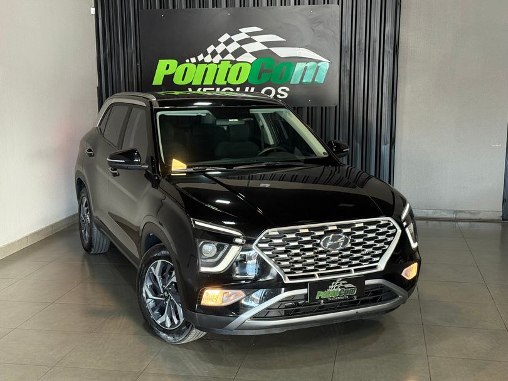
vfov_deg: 30.3
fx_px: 705
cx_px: 254
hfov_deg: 39.6
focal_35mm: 48
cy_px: 190
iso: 250
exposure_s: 1/50
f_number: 1.78
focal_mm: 6.76
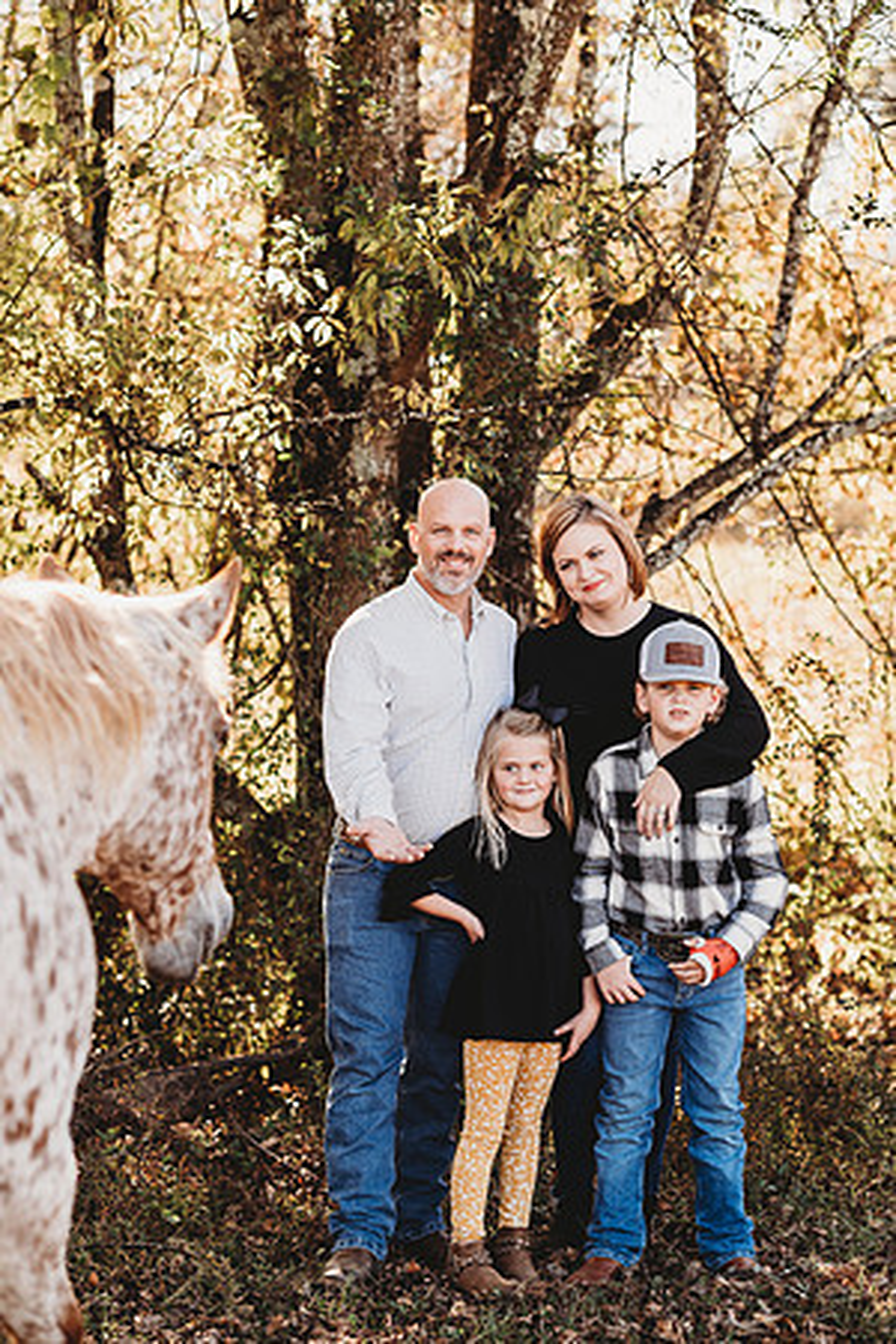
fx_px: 3173
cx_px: 448
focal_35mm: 85
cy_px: 672
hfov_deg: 16.1
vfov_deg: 23.9
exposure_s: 1/250
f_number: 2.8
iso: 160
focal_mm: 85
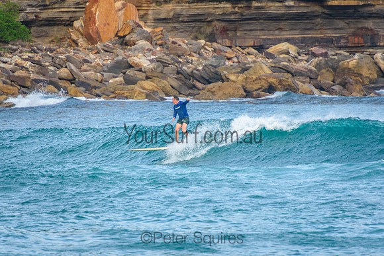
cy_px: 128
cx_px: 192
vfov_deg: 2.3
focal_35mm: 600
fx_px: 6401
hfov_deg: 3.4
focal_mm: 400
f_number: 5.6
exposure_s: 1/1600
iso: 900
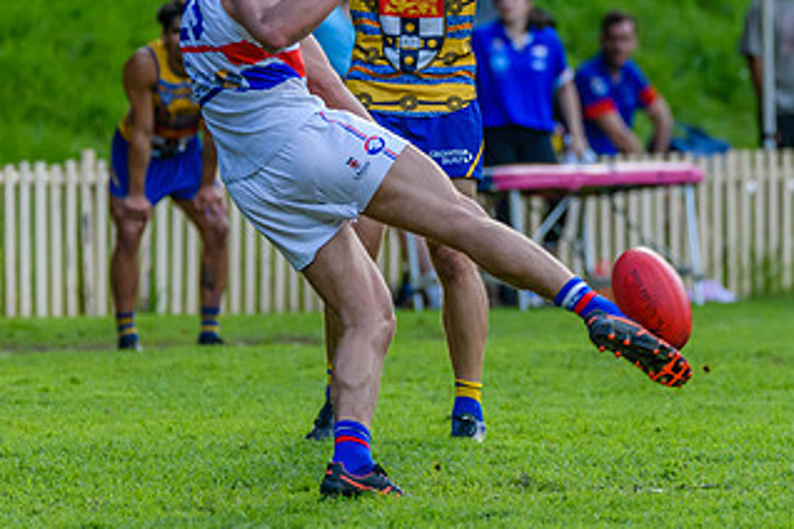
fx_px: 17423
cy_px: 193
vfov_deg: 1.7
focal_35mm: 790
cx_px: 486
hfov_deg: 2.6
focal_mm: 400
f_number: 6
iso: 2500
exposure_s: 1/1600
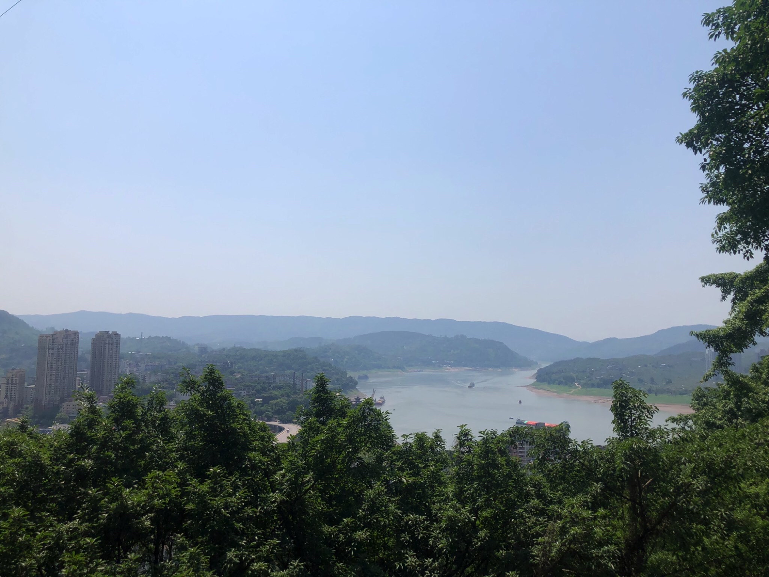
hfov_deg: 63.4
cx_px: 384
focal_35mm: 28
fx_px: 622
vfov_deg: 49.7
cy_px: 288
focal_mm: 3.99
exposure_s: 1/4367
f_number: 1.8
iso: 20
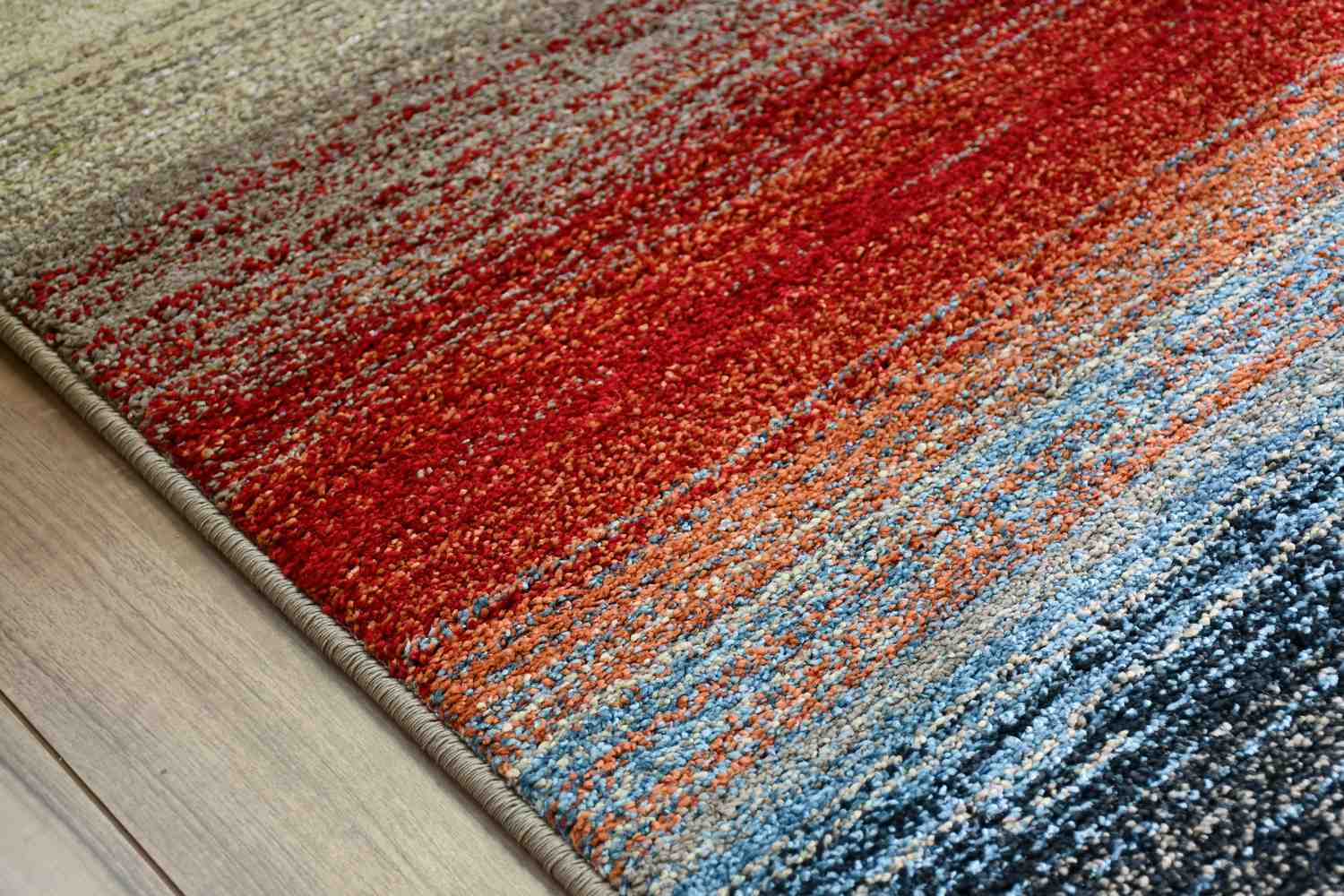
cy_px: 448
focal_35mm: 60
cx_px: 672
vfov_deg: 22.6
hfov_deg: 33.4
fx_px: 2240
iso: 1100
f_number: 4.5
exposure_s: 1/125
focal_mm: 40
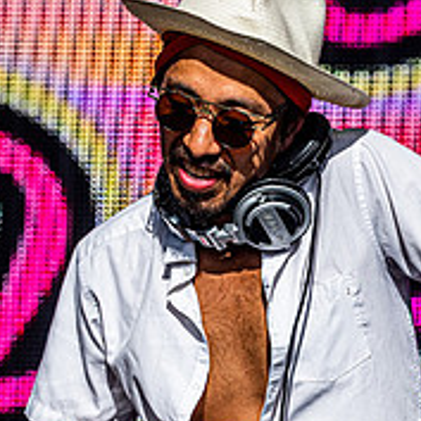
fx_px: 8393
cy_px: 115
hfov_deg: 2.9
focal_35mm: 610
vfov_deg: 2.9
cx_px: 224
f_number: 5
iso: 640
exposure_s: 1/6400
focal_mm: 200
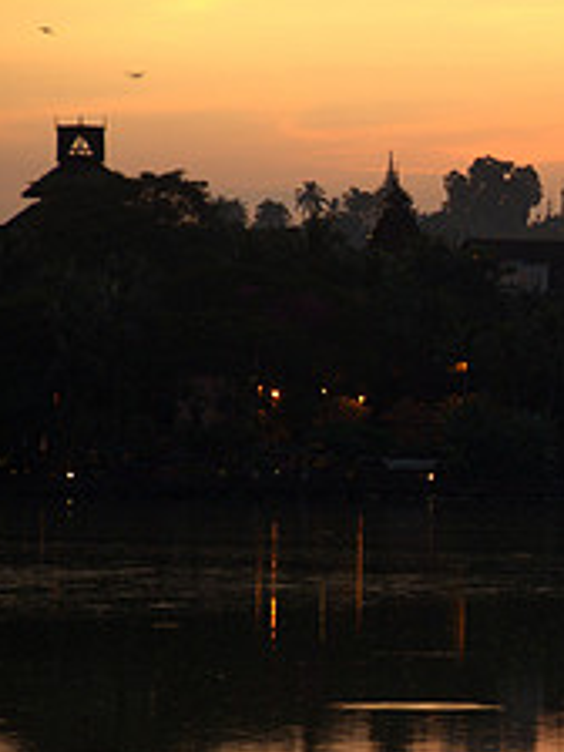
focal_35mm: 417
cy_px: 446
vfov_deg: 4.8
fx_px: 9059
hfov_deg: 3.5
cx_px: 910
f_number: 5.3
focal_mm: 112
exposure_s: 1/20
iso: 500
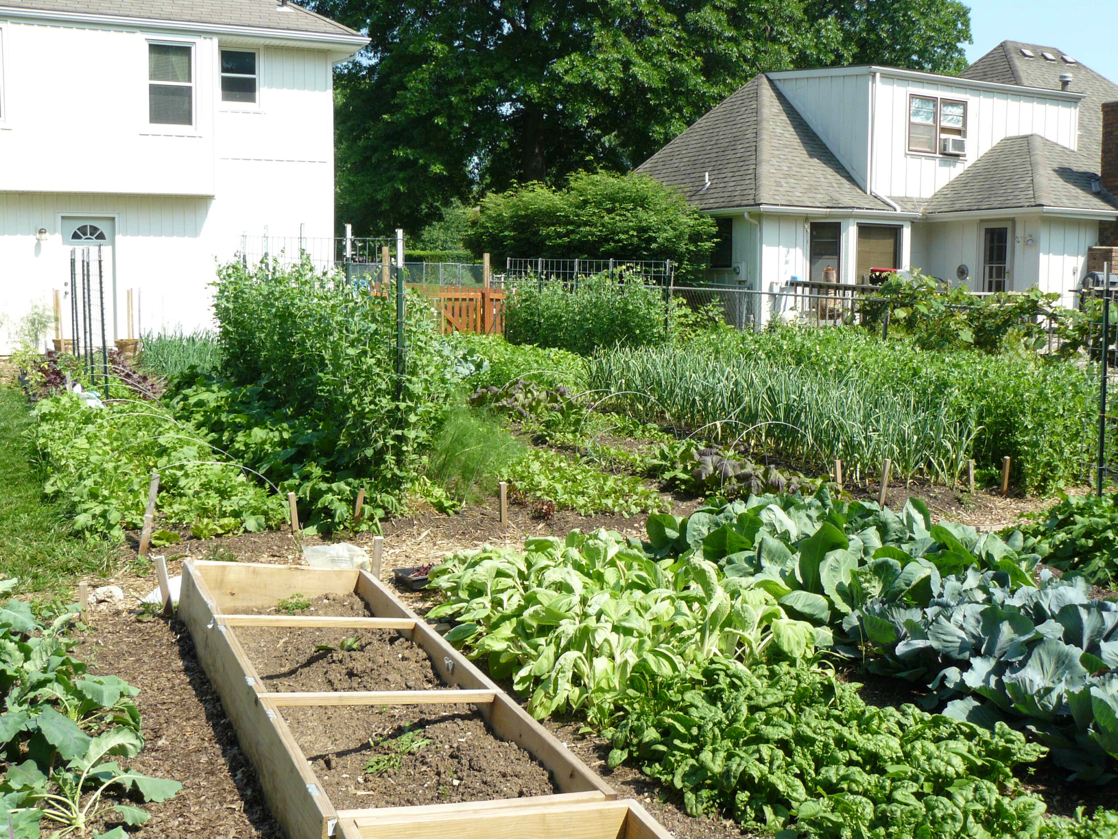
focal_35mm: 36
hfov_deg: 51.4
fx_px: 1163
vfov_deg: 39.7
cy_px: 420
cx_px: 559
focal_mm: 6
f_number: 5.6
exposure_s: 1/200
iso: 100
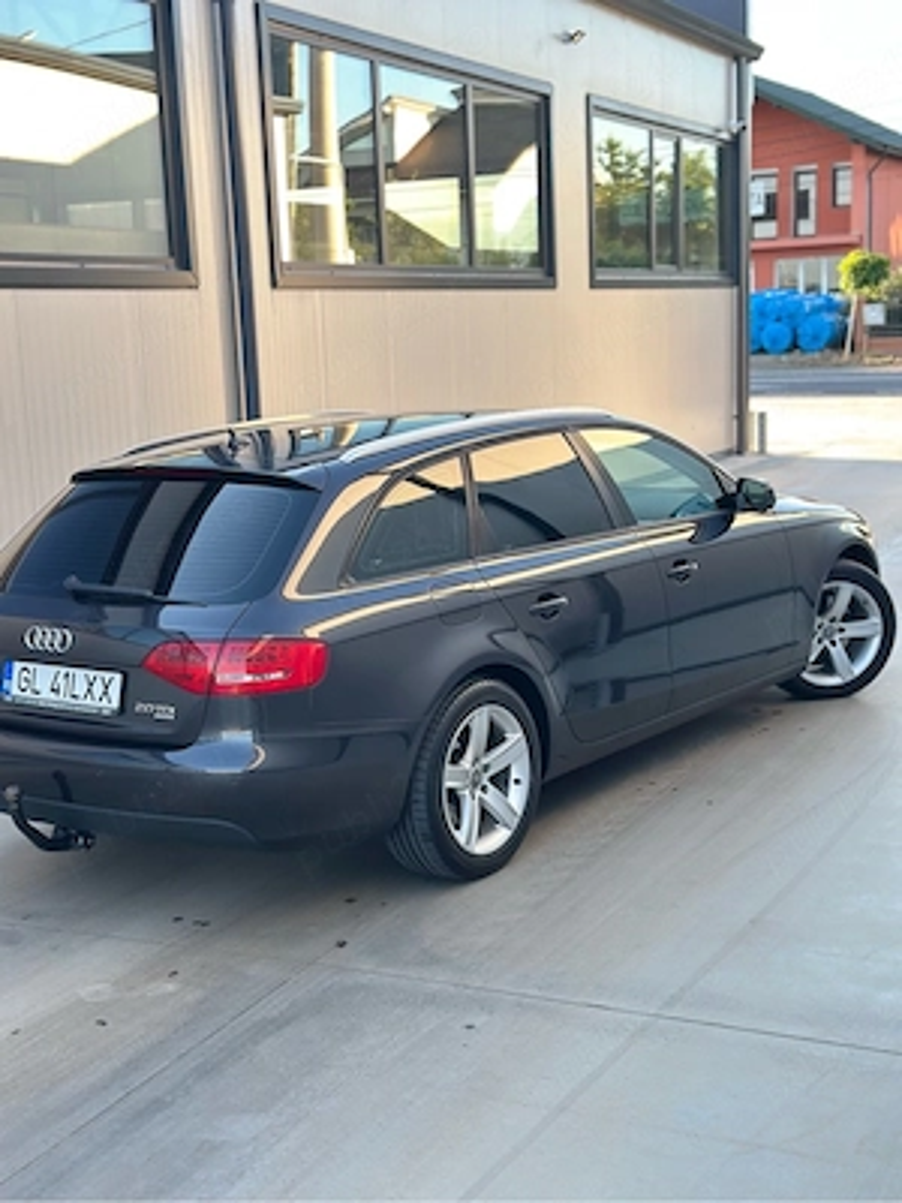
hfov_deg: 30.3
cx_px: 451
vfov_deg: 39.7
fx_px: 1668
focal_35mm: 48
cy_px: 602
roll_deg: +2.0
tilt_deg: -8.8
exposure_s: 1/176
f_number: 1.78
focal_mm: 6.86
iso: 80
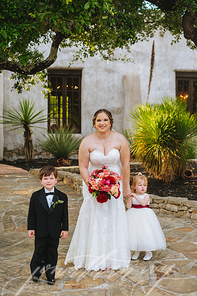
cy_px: 148
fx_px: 428
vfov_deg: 38.2
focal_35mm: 52
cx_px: 98
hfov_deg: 25.9
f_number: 3.5
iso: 125
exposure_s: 1/160
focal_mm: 52
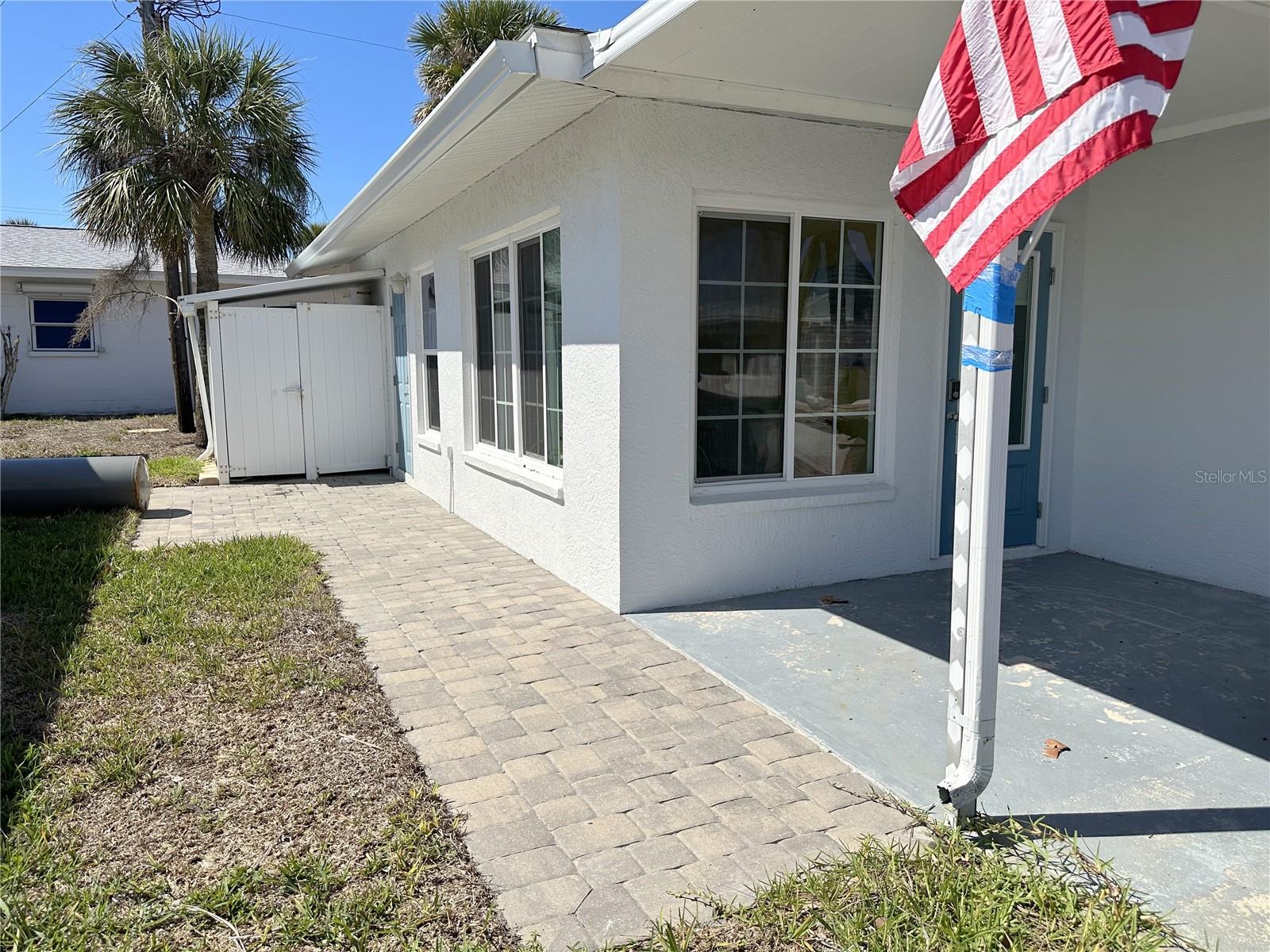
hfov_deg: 71.6
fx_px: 881
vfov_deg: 56.8
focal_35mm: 24
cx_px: 635
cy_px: 476
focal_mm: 6.86
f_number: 1.78
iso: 80
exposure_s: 1/7576
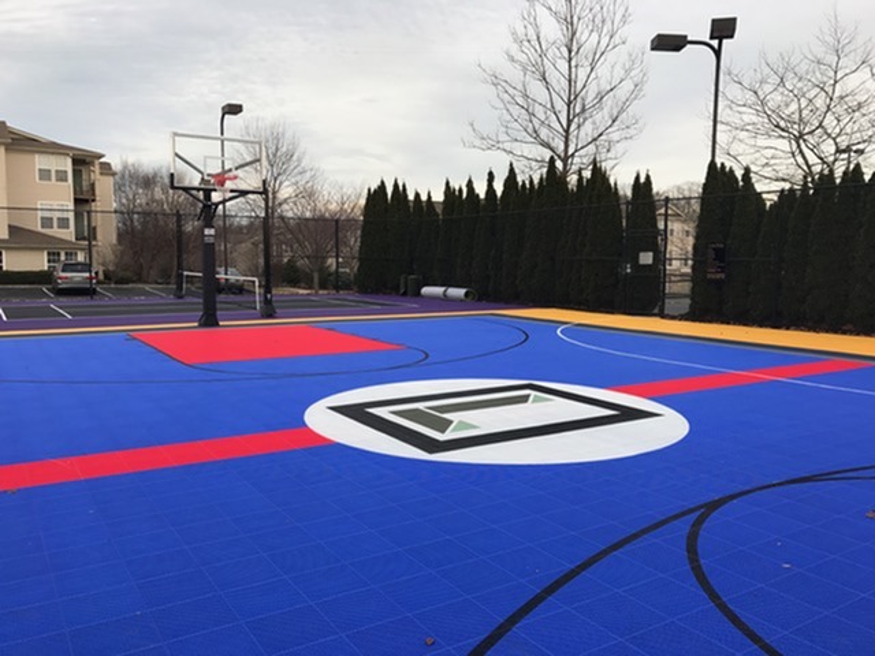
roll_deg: -0.8
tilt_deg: -4.7
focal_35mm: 28
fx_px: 708
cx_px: 438
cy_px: 328
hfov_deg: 63.4
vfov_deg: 49.7
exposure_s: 1/131
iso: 20
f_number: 1.8
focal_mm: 3.99
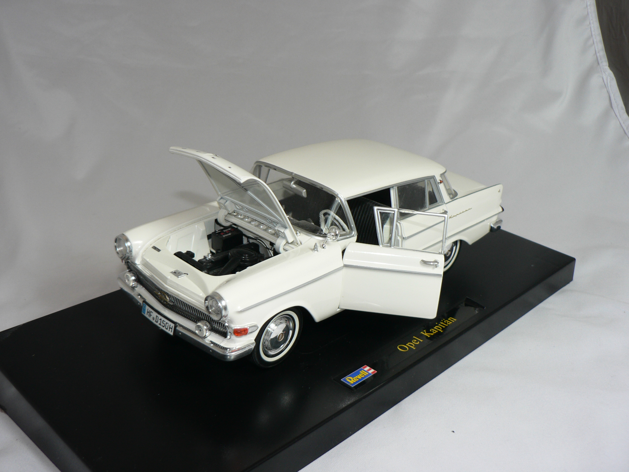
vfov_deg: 39.7
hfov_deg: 51.4
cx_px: 314
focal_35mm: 36
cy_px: 236
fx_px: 654
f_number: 2.8
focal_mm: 6
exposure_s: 1/60
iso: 80
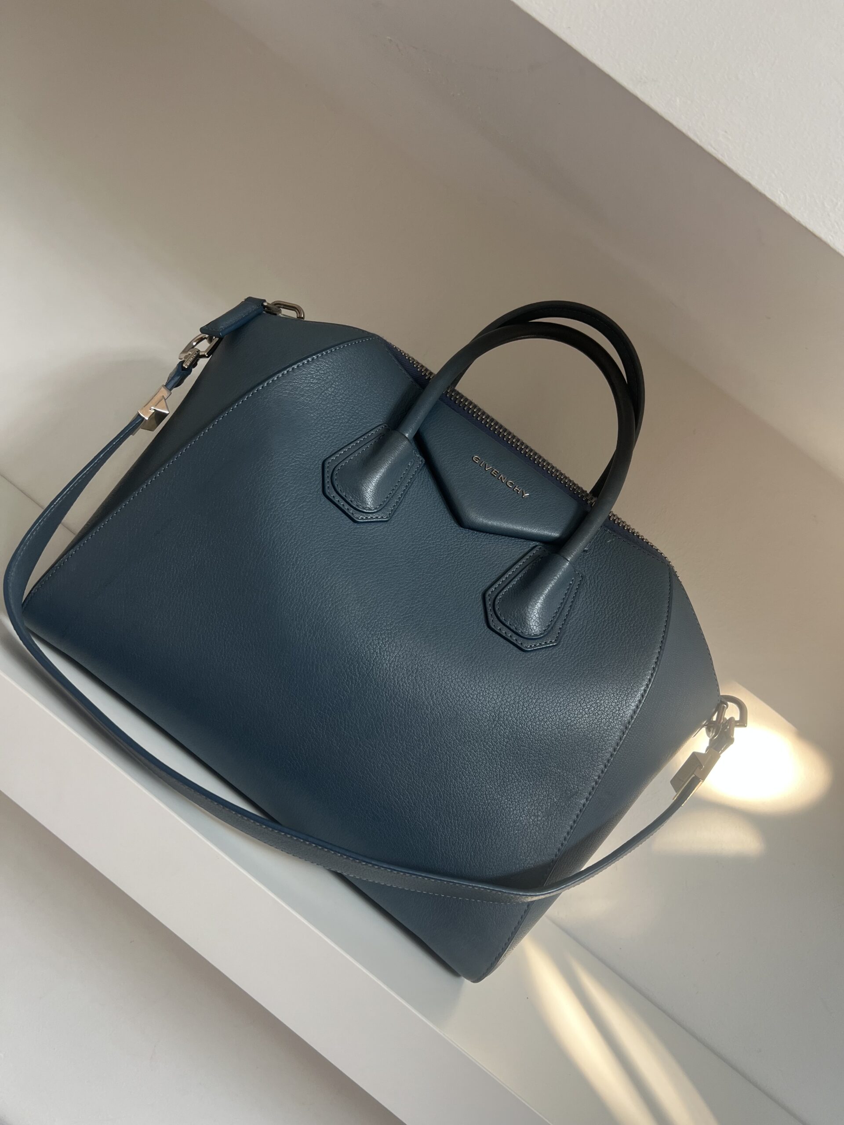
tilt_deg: -4.2
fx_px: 845
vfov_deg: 67.3
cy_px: 562
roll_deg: -38.6
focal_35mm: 26
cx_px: 422
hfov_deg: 53.1
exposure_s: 1/121
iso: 125
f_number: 1.5
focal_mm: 5.7
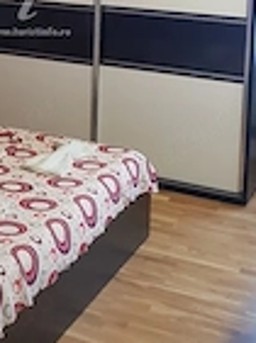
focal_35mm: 74
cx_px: 12
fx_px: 733
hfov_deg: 19.4
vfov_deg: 25.0
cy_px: -10
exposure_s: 1/40
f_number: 1.7
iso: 160
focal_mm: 4.2
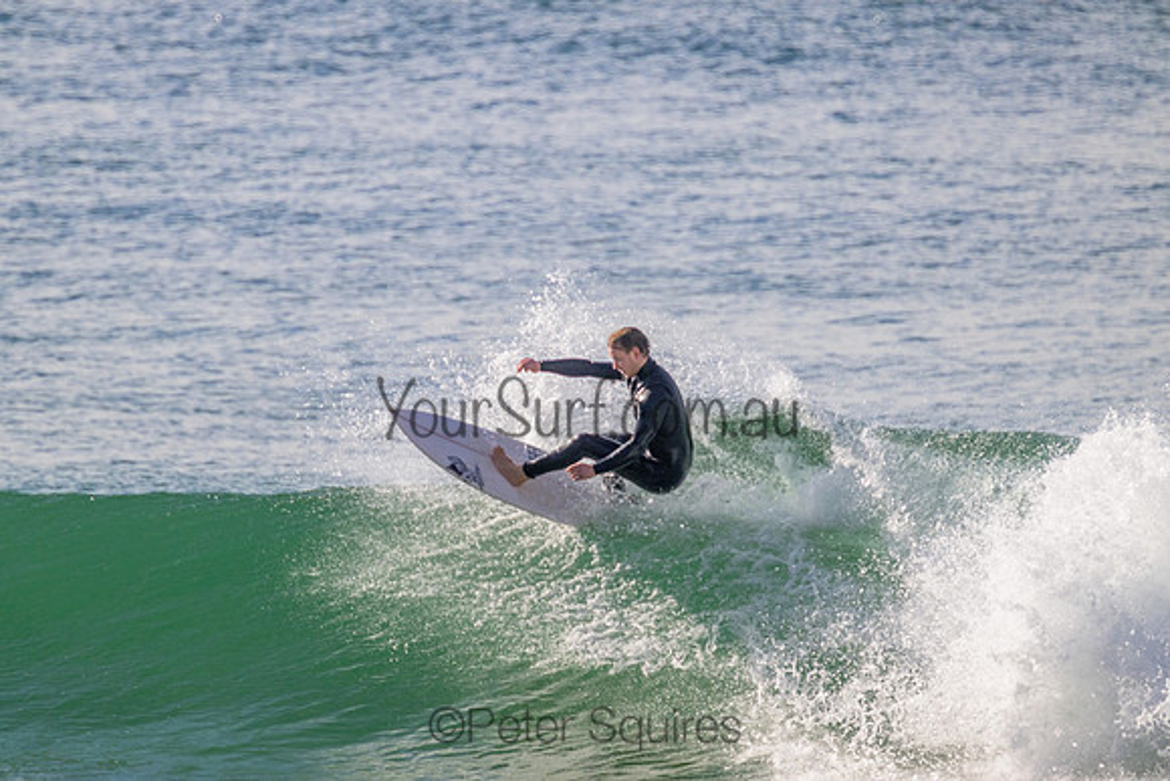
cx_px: 585
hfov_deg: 2.6
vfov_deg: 1.7
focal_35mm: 800
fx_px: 26005
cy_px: 390
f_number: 11
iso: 1250
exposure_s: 1/2000
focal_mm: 800
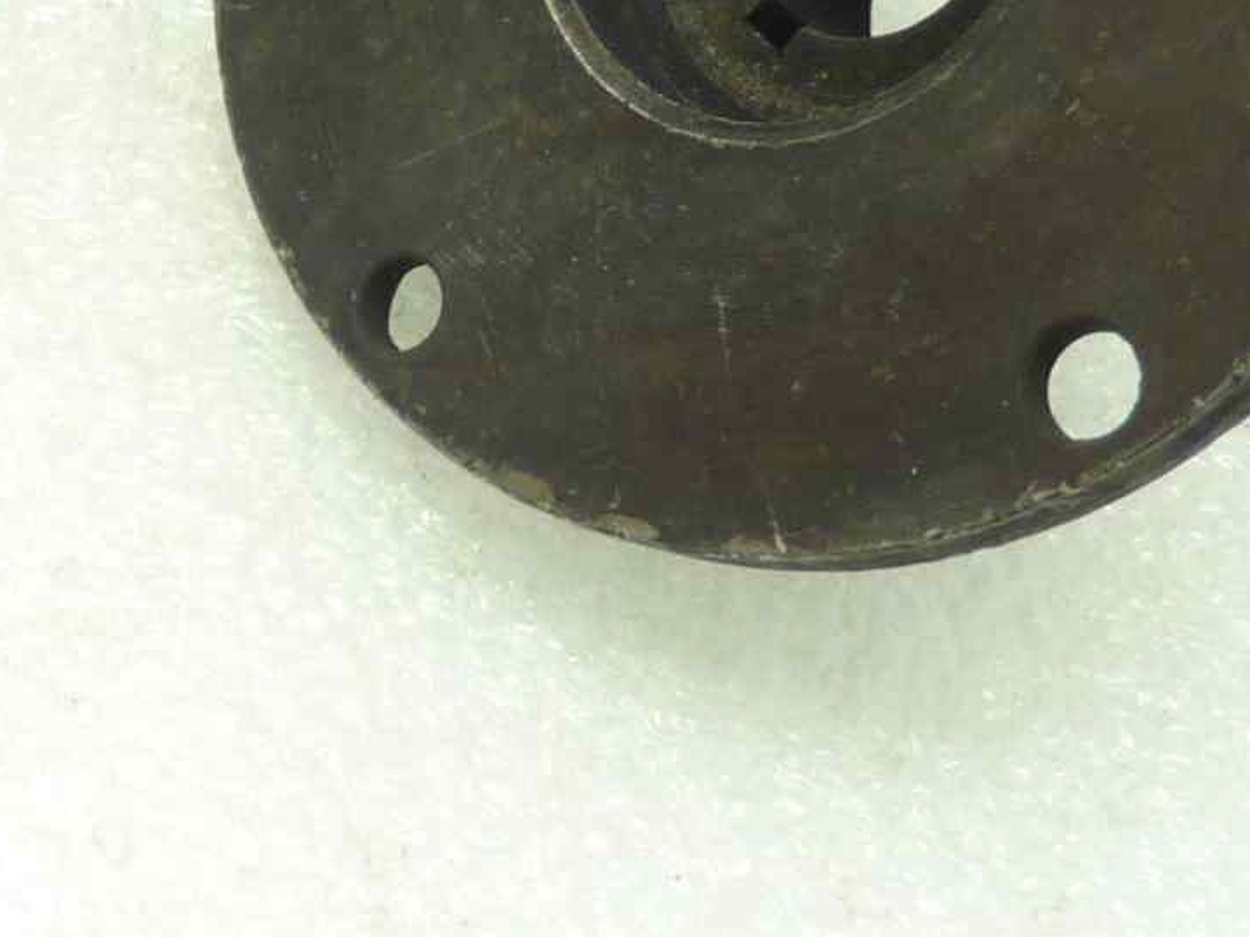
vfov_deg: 16.3
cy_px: 24
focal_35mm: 89
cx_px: 148
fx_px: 3213
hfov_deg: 21.6
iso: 80
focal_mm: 4.1
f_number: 3.3
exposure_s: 1/10
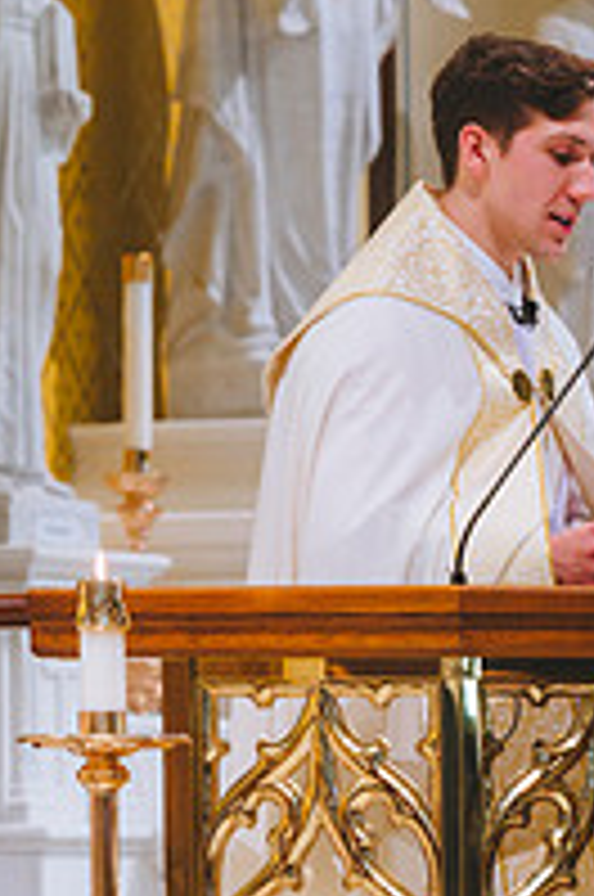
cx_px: 466
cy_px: 383
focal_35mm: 305
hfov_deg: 4.5
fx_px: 7575
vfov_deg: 6.8
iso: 2500
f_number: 3.5
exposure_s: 1/160
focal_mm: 135
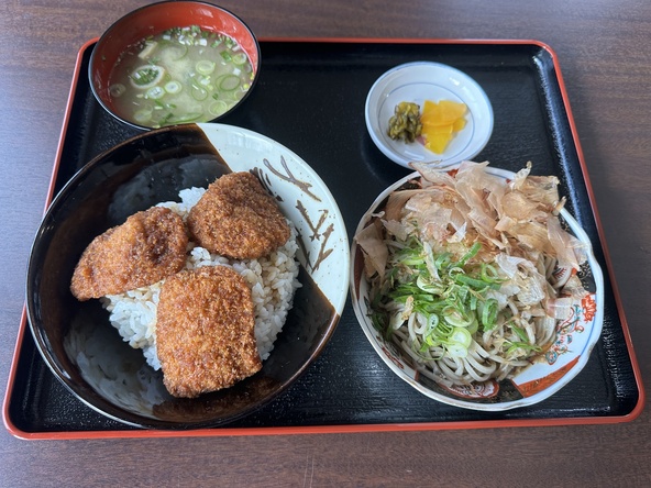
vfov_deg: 56.8
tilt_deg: -67.8
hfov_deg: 71.6
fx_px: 451
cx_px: 326
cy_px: 244
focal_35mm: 24
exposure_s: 1/344
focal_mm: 6.86
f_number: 1.78
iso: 80
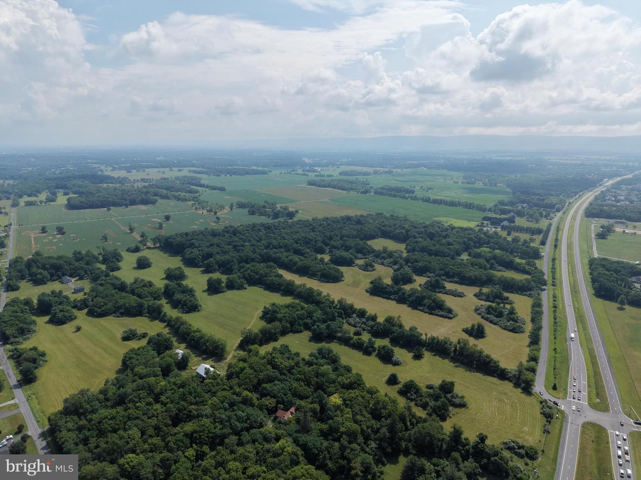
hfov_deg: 71.6
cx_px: 320
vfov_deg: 56.8
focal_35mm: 24
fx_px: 444
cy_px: 240
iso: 320
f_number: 1.8
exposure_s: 1/8000
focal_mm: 8.67
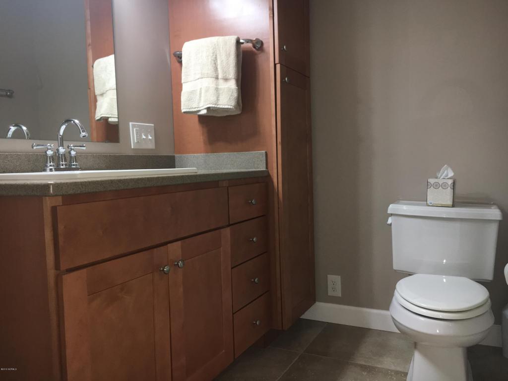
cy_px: 190
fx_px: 426
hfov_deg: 61.7
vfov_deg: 48.2
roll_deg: +1.6
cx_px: 254
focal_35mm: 29
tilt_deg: -4.0
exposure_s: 1/30
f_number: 2.2
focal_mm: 4.15
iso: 64
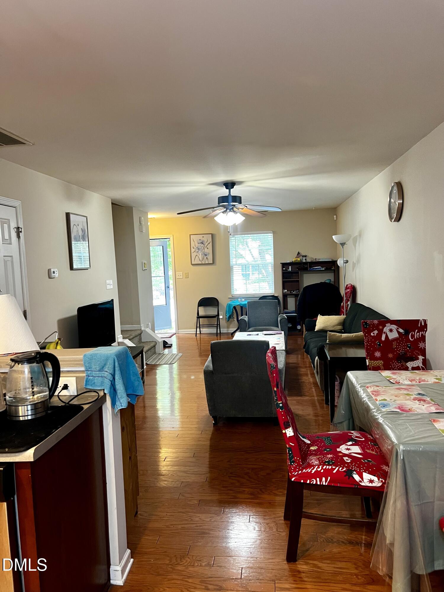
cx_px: 222
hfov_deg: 53.1
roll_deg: +2.5
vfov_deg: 67.3
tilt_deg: -4.3
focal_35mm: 26
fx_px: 445
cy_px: 296
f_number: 1.5
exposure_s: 1/60
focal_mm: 5.7
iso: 250
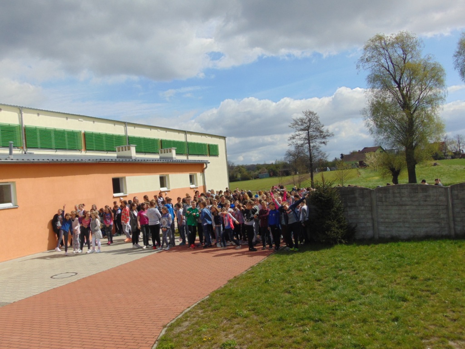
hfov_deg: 55.4
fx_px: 443
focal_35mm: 33
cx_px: 232
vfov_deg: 42.9
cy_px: 174
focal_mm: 5.8
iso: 80
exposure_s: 1/320
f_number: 8.2
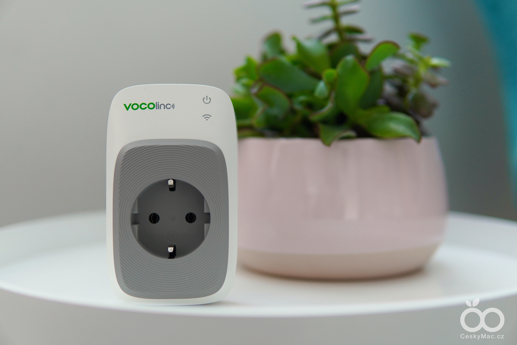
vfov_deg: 29.9
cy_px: 172
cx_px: 258
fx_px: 646
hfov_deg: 43.6
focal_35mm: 45
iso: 320
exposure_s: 1/50
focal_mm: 30
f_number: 2
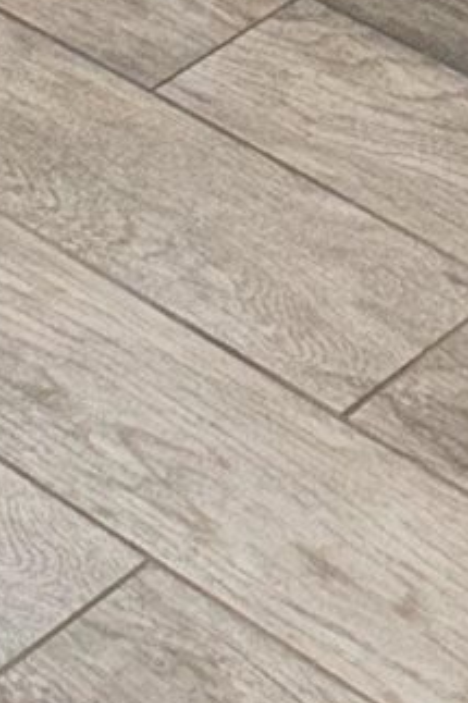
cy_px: -938
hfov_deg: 7.7
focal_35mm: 178
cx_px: 281
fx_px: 3474
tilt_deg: -16.3
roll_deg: +0.3
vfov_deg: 10.2
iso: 50
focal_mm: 6.76
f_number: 1.78
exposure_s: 1/44
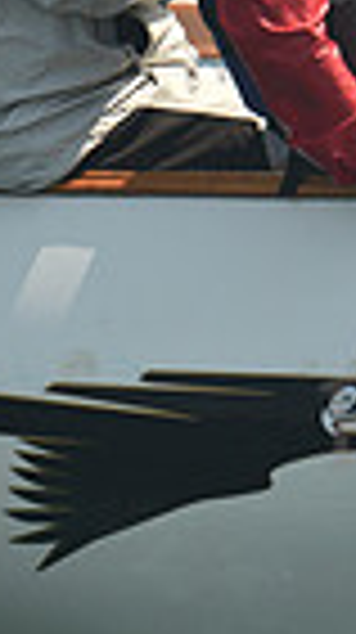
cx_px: 90
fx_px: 14122
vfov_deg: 2.6
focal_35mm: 839
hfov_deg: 1.4
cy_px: 182
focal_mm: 195
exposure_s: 1/640
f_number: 5.6
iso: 250
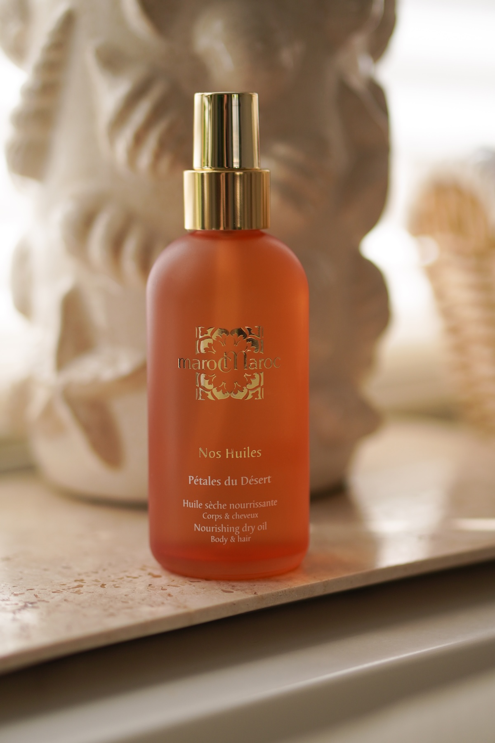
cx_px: 248
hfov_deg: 18.2
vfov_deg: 27.0
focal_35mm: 75
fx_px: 1547
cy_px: 372
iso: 200
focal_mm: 50
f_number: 1.8
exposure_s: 1/1000
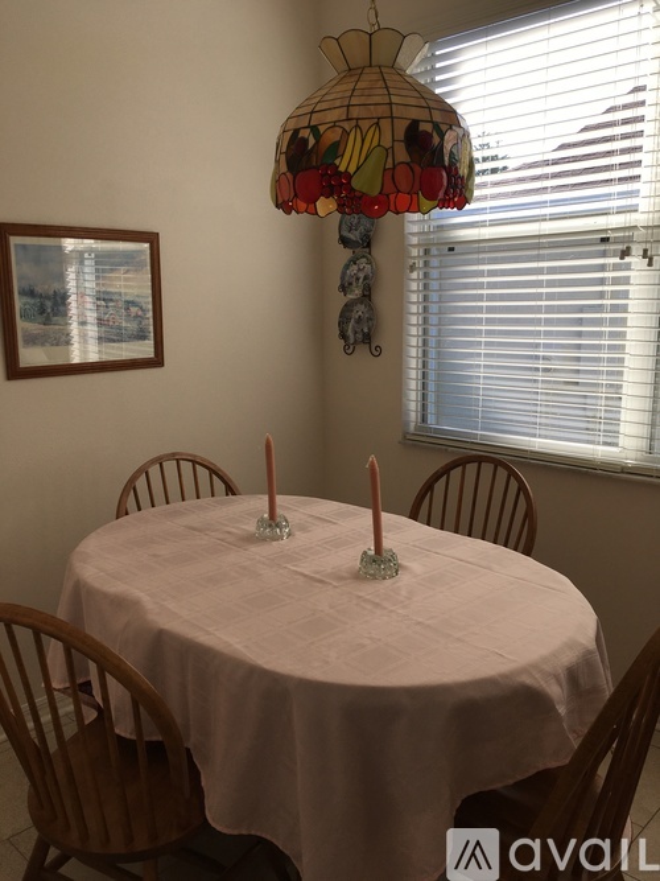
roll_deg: +0.4
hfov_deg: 48.2
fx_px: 737
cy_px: 440
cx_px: 330
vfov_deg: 61.7
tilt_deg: -11.2
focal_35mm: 29
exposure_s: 1/342
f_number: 2.2
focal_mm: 4.15
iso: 25
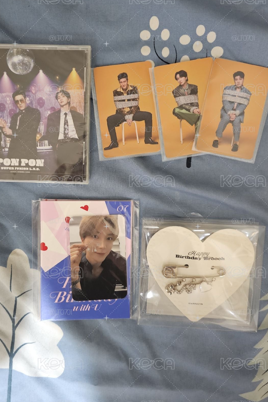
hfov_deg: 44.7
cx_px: 106
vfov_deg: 63.6
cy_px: 196
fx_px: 324
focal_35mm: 29
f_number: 1.7
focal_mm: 6.3
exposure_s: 1/24
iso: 1000
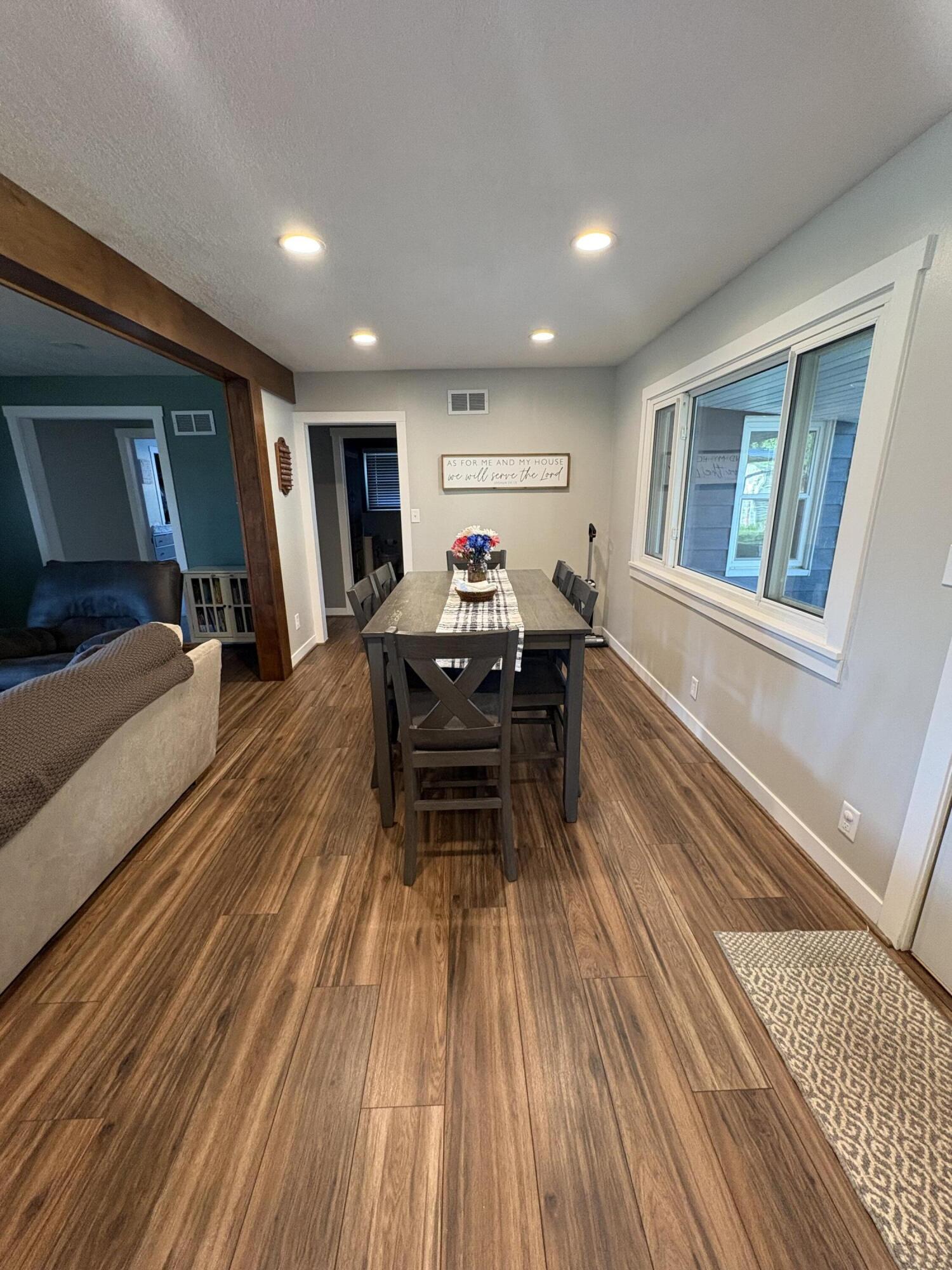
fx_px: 513
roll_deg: -0.2
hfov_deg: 85.7
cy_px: 635
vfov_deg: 102.1
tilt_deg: -15.2
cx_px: 476
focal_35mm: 14
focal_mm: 2.22
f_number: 2.2
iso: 320
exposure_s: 1/60
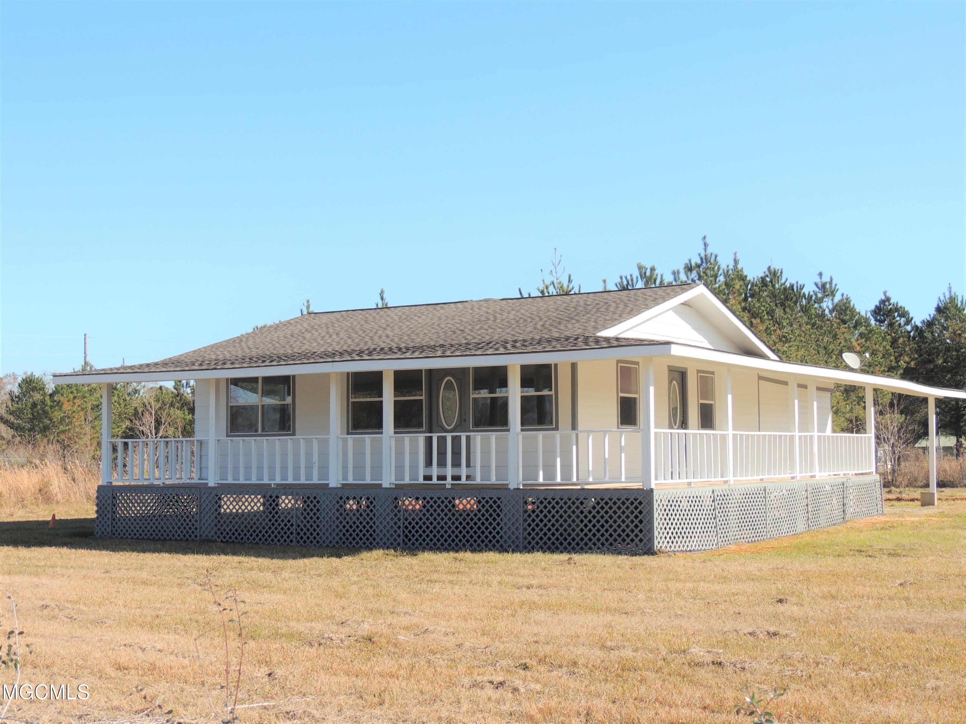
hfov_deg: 38.2
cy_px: 362
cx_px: 483
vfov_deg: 29.1
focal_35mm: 50
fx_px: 1395
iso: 100
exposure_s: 1/800
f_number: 3.6
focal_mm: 8.9
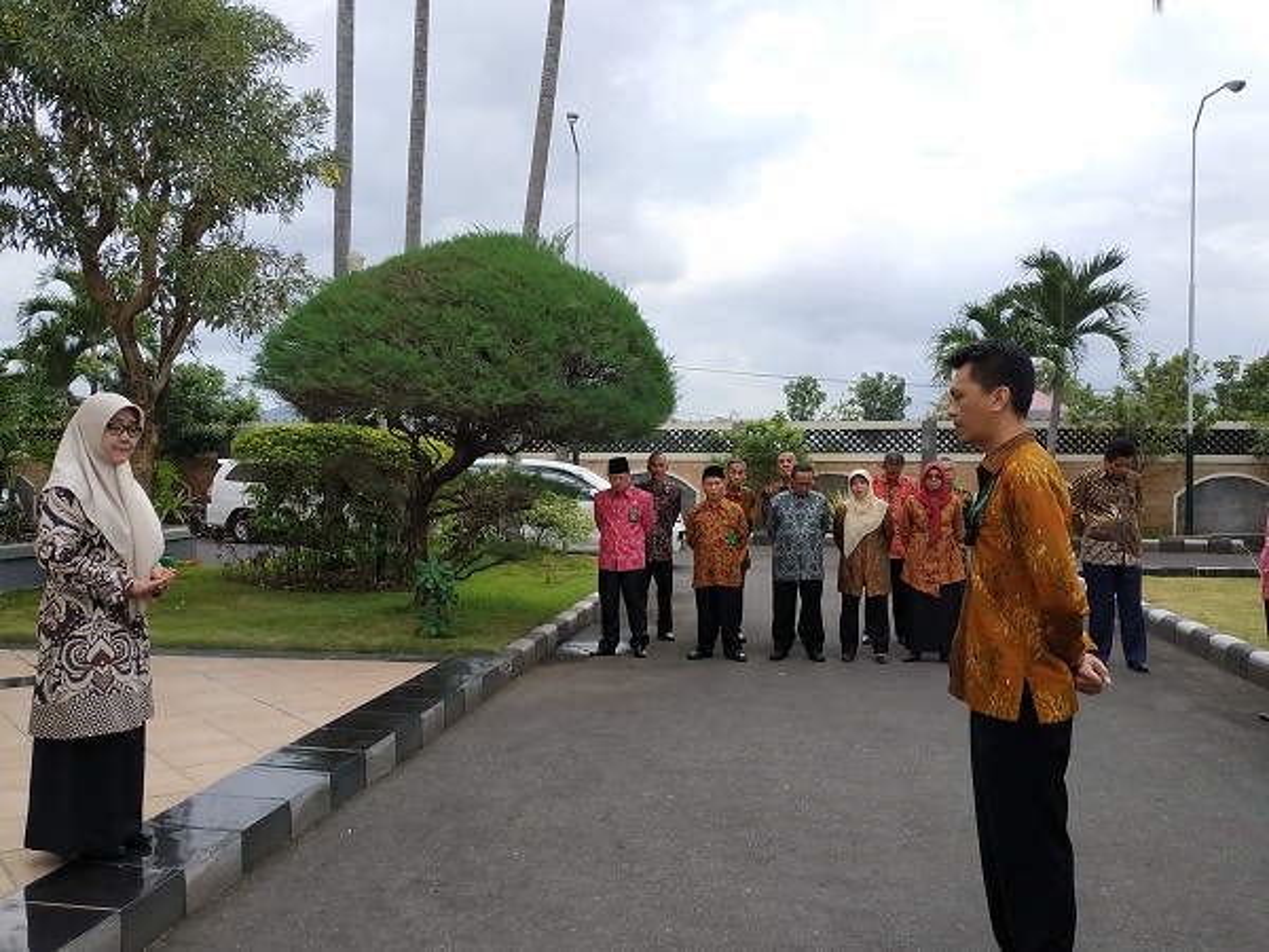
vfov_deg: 56.8
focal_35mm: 24
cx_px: 634
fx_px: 880
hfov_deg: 71.6
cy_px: 476
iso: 250
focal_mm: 3.94
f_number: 1.9
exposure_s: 1/647
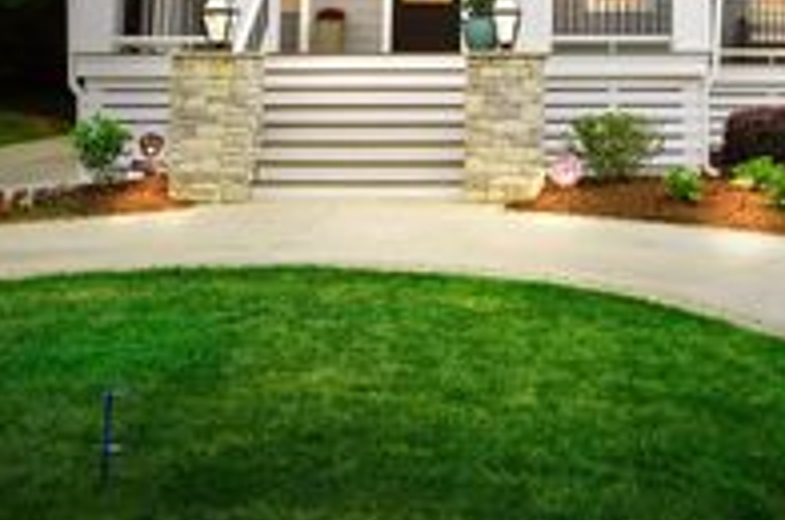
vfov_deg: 18.7
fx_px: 1502
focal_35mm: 69
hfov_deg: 28.6
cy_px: -94
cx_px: 641
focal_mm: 27
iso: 64
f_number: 10
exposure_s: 1/80
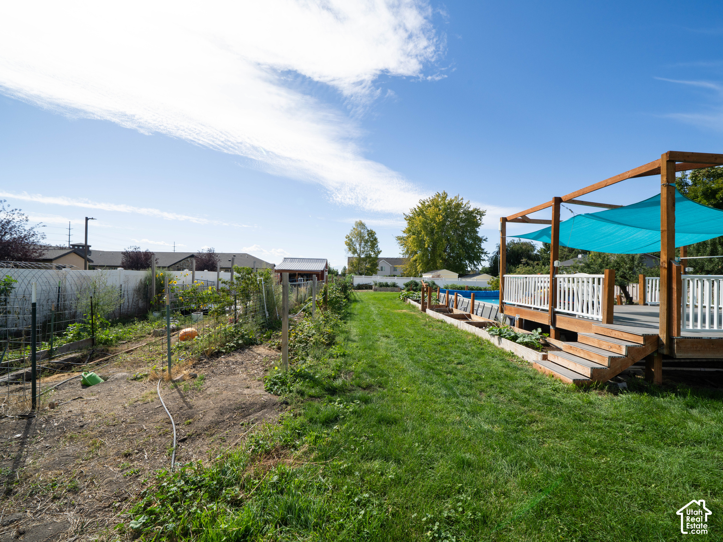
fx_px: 271
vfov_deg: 90.0
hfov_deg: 106.3
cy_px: 271
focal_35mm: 13
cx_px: 362
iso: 160
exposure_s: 1/200
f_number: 11
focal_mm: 12
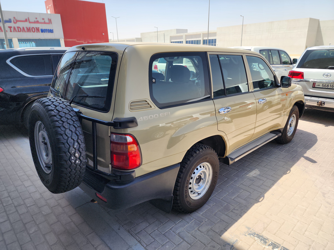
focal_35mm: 23
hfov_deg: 73.9
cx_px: 167
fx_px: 222
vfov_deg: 58.9
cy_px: 125
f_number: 1.8
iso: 12
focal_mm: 6.4
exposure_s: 1/707
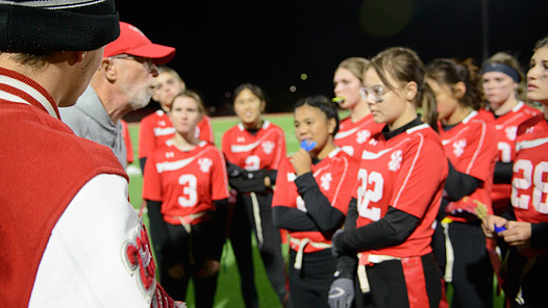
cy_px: 144
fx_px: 538
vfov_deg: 32.0
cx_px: 257
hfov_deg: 54.0
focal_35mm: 37
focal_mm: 32
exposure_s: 1/320
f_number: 2.8
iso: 3200
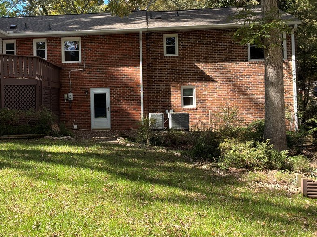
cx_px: 97
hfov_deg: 43.9
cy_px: 93
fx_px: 385
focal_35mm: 42
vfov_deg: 34.2
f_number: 1.8
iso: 25
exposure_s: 1/283
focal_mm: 3
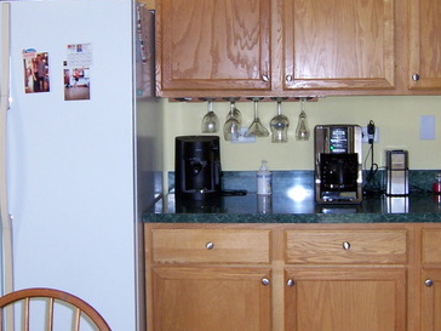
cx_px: 199
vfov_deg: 25.1
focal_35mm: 58
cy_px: 113
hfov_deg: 33.2
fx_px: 739
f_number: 2.8
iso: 140
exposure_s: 1/60
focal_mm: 5.5
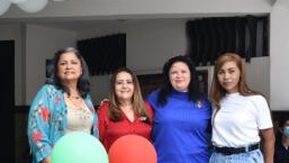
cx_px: 129
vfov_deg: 21.4
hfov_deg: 37.8
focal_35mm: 55
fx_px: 422
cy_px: 144
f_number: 3.5
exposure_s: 1/160
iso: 200
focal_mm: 18
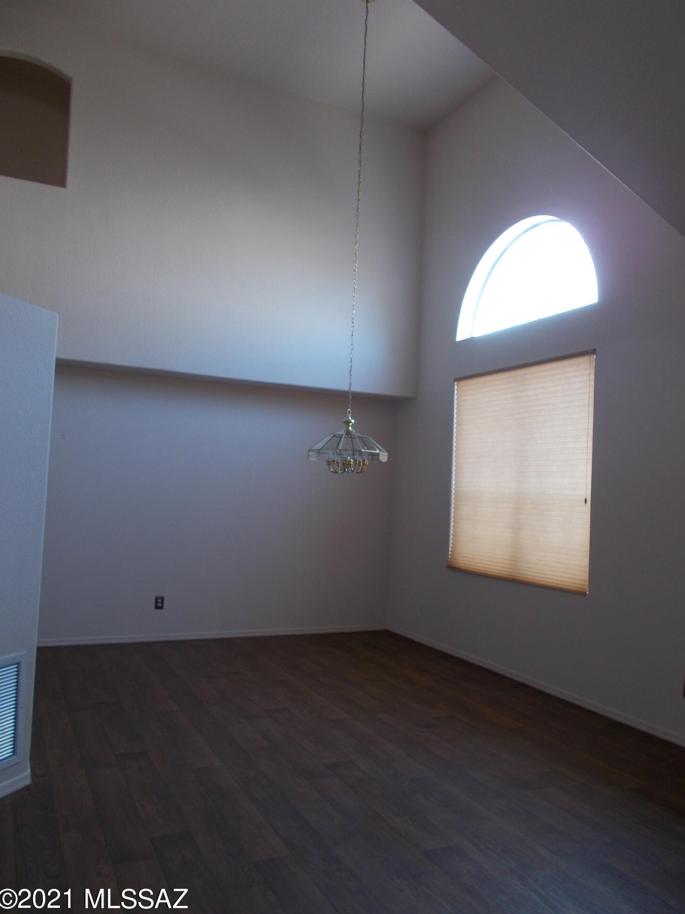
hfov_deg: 51.3
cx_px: 351
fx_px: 713
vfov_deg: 65.3
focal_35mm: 27
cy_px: 468
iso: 80
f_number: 3.2
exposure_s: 1/30
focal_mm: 4.6
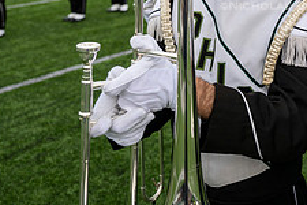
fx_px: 529
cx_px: 277
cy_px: -55
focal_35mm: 62
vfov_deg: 20.2
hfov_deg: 30.9
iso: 125
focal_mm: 24
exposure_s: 1/500
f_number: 2.8
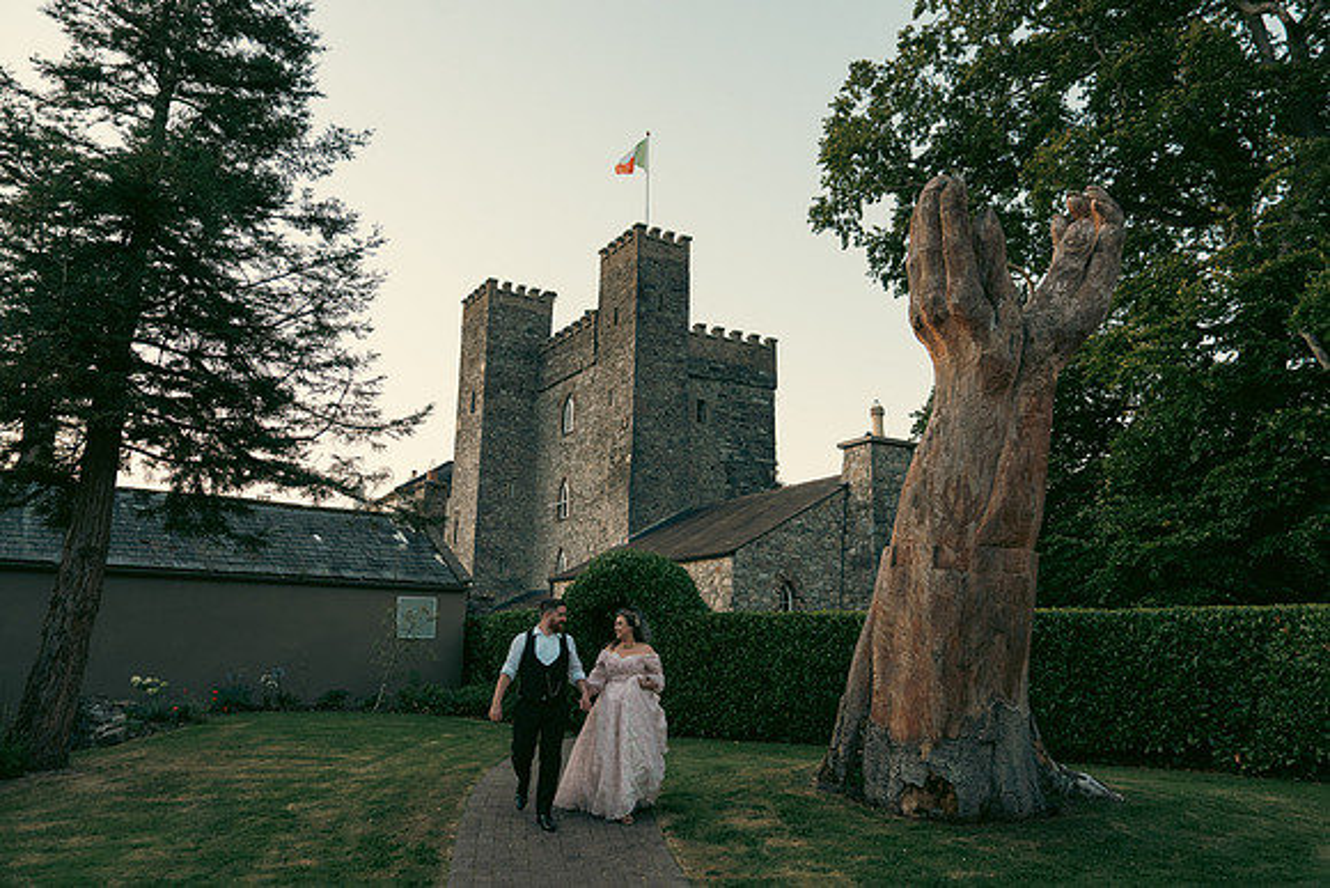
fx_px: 924
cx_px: 665
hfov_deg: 71.5
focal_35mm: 25
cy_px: 444
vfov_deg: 51.3
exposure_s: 1/200
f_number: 3.5
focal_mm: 25
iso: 500
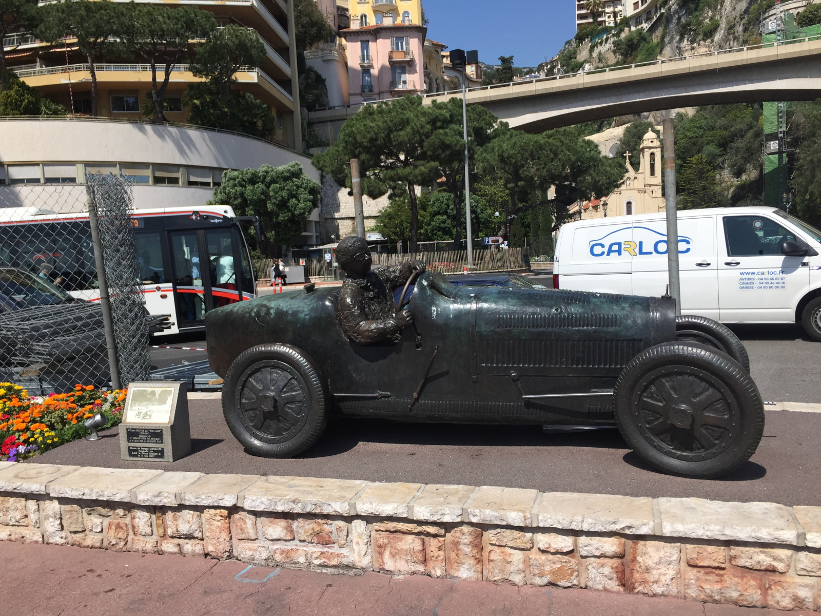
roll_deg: +3.1
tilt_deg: -3.6
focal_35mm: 29
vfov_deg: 48.2
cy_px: 308
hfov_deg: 61.7
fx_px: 688
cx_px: 410
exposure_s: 1/2326
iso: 32
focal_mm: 4.15
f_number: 2.2
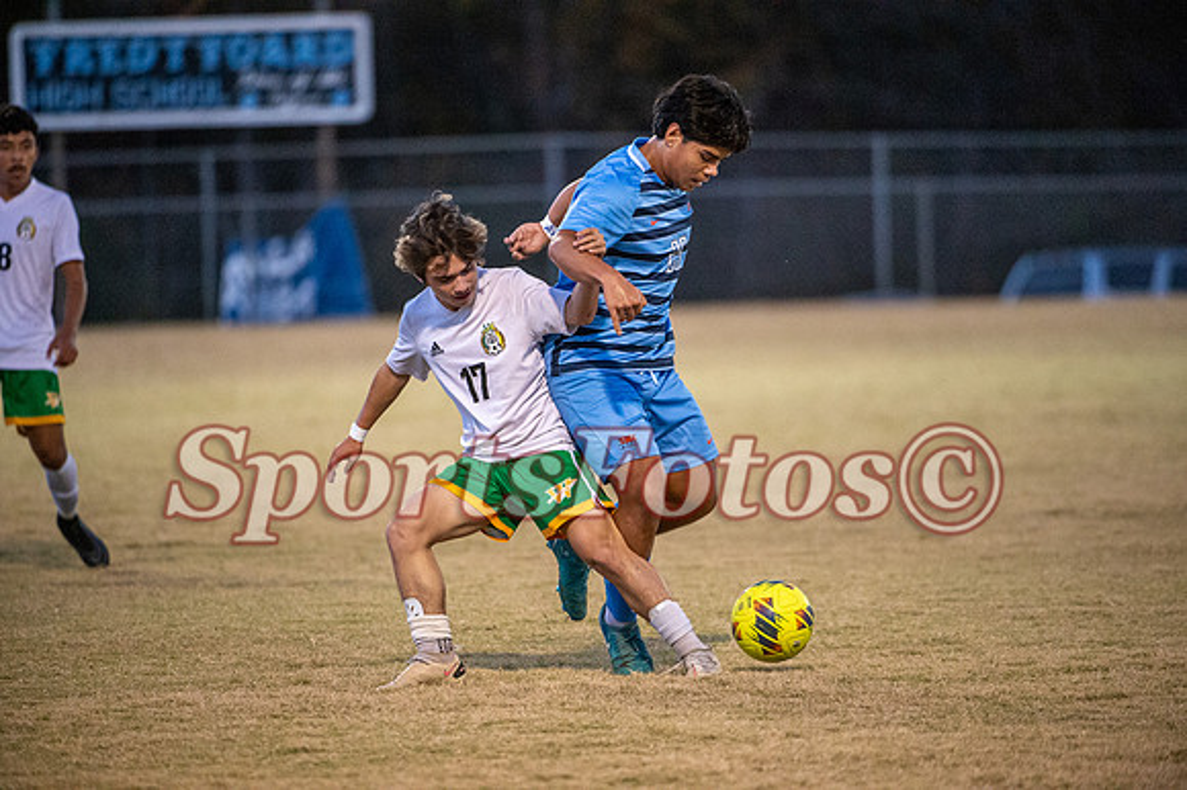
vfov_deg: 3.9
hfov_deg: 5.9
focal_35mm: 350
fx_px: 11533
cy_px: 395
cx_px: 594
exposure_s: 1/1000
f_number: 4
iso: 6400
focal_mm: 350
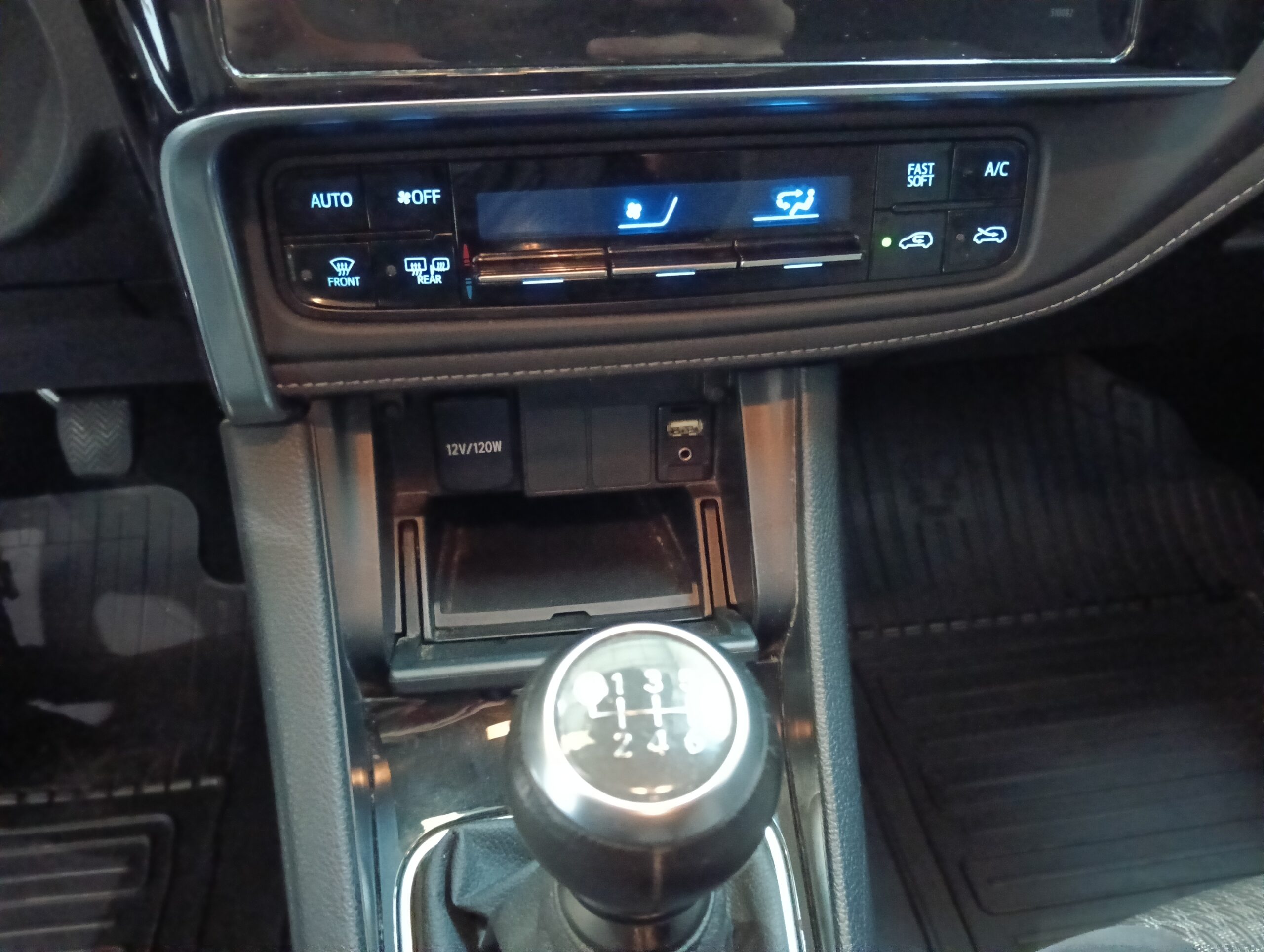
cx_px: 632
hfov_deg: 65.2
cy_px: 476
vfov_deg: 51.5
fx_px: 987
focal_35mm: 27
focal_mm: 3.98
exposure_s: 1/10
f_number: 16
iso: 5000
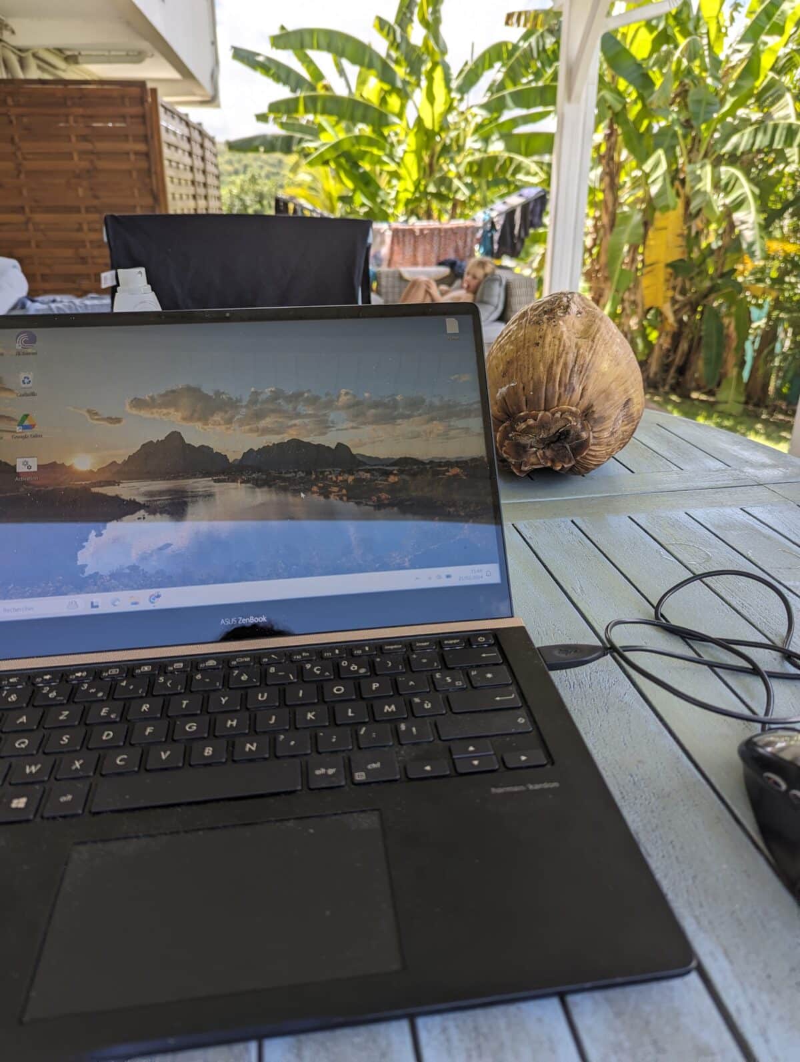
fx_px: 738
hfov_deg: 56.9
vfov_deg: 71.5
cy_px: 531
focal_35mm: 24
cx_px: 400
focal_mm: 6.81
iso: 39
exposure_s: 1/797
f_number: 1.85
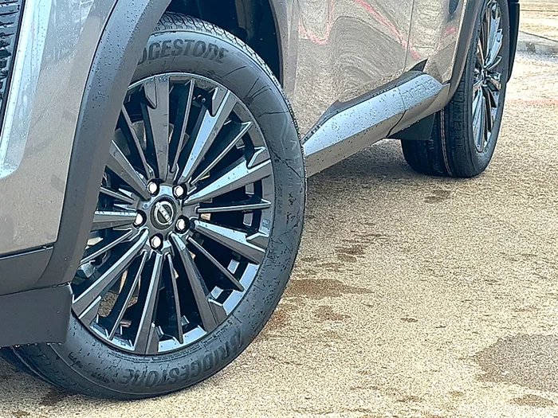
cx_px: 279
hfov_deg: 23.3
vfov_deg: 17.6
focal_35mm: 84
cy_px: 209
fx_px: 1354
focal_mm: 6.86
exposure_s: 1/236
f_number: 1.78
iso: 80
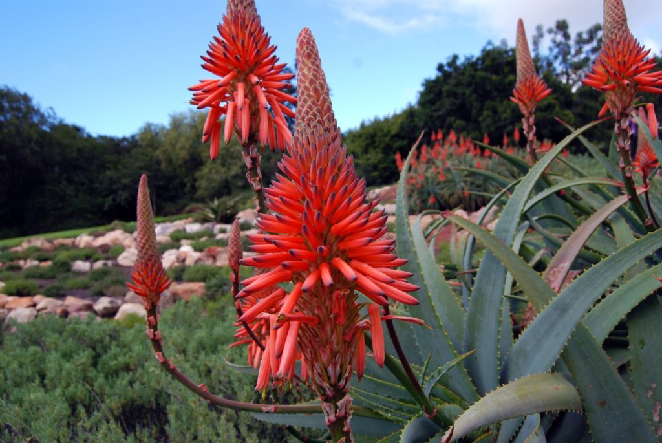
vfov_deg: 45.8
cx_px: 331
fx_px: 525
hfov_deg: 64.5
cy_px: 222
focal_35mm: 28
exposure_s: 1/320
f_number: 7.1
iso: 400
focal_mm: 19
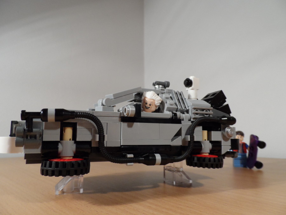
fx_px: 198
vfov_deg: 56.8
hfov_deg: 71.6
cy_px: 108
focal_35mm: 24
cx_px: 143
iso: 200
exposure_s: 1/45
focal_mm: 4
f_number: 3.2
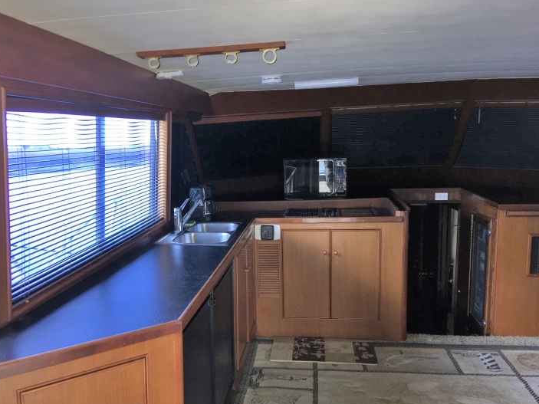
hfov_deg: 55.3
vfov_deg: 42.8
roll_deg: +0.6
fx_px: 514
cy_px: 228
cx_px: 246
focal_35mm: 33
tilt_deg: -11.2
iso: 50
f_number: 2.2
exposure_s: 1/30
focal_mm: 4.15
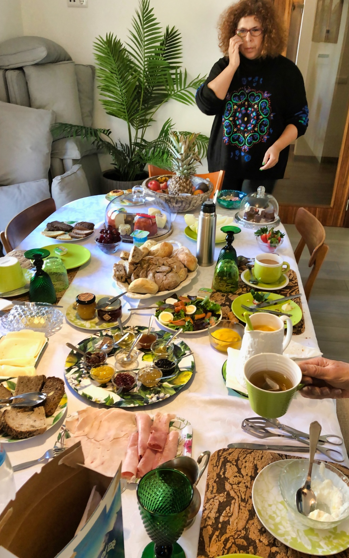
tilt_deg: -29.6
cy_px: 279
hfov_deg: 41.8
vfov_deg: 62.9
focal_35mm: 30
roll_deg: -1.5
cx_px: 189
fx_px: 457
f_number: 1.8
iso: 40
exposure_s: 1/20
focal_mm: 4
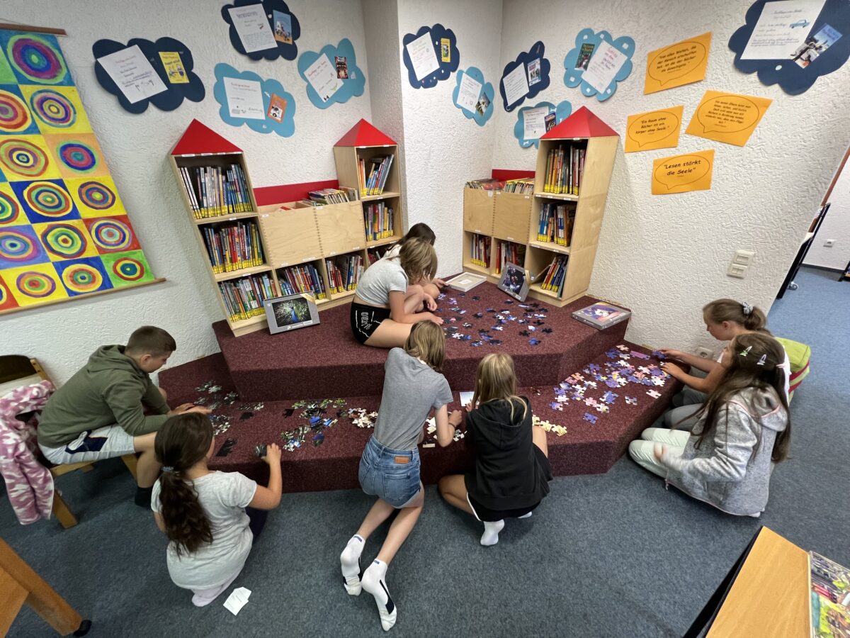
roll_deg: +1.5
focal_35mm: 13
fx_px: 319
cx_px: 425
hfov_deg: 106.2
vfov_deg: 89.9
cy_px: 319
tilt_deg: -27.3
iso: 200
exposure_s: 1/50
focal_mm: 1.57
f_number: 1.8
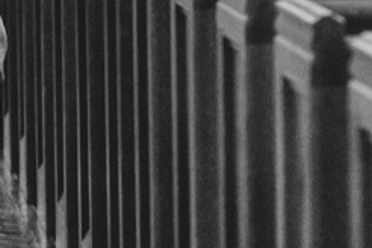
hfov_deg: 4.3
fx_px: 4898
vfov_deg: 2.9
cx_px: -250
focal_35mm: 474
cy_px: -246
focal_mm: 73
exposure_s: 1/200
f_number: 2.8
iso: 4000
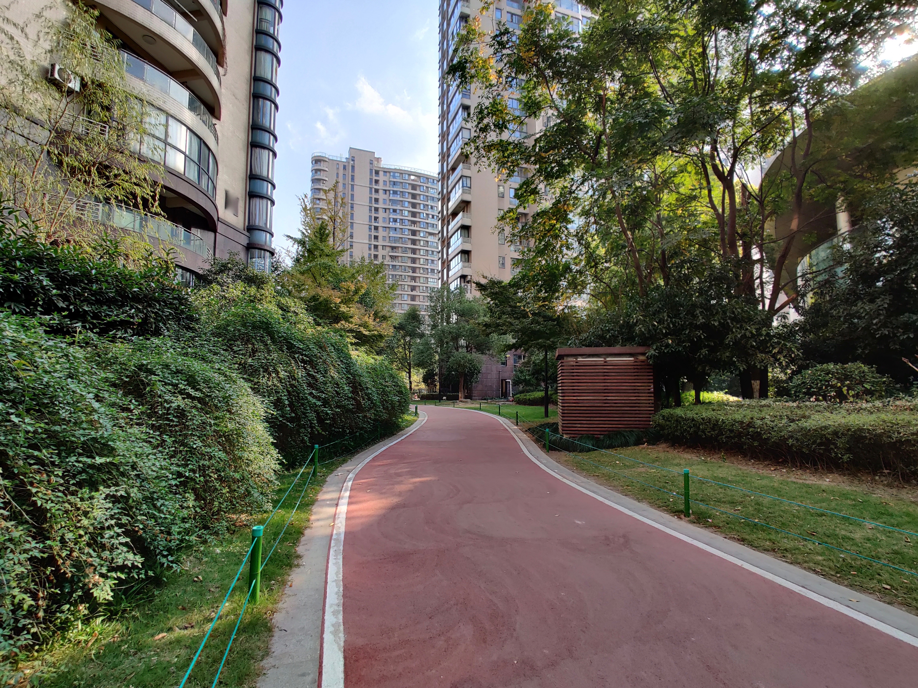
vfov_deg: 89.9
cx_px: 459
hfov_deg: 106.2
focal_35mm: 13
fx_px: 345
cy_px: 344
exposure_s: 1/100
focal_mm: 2.25
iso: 125
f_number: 2.2
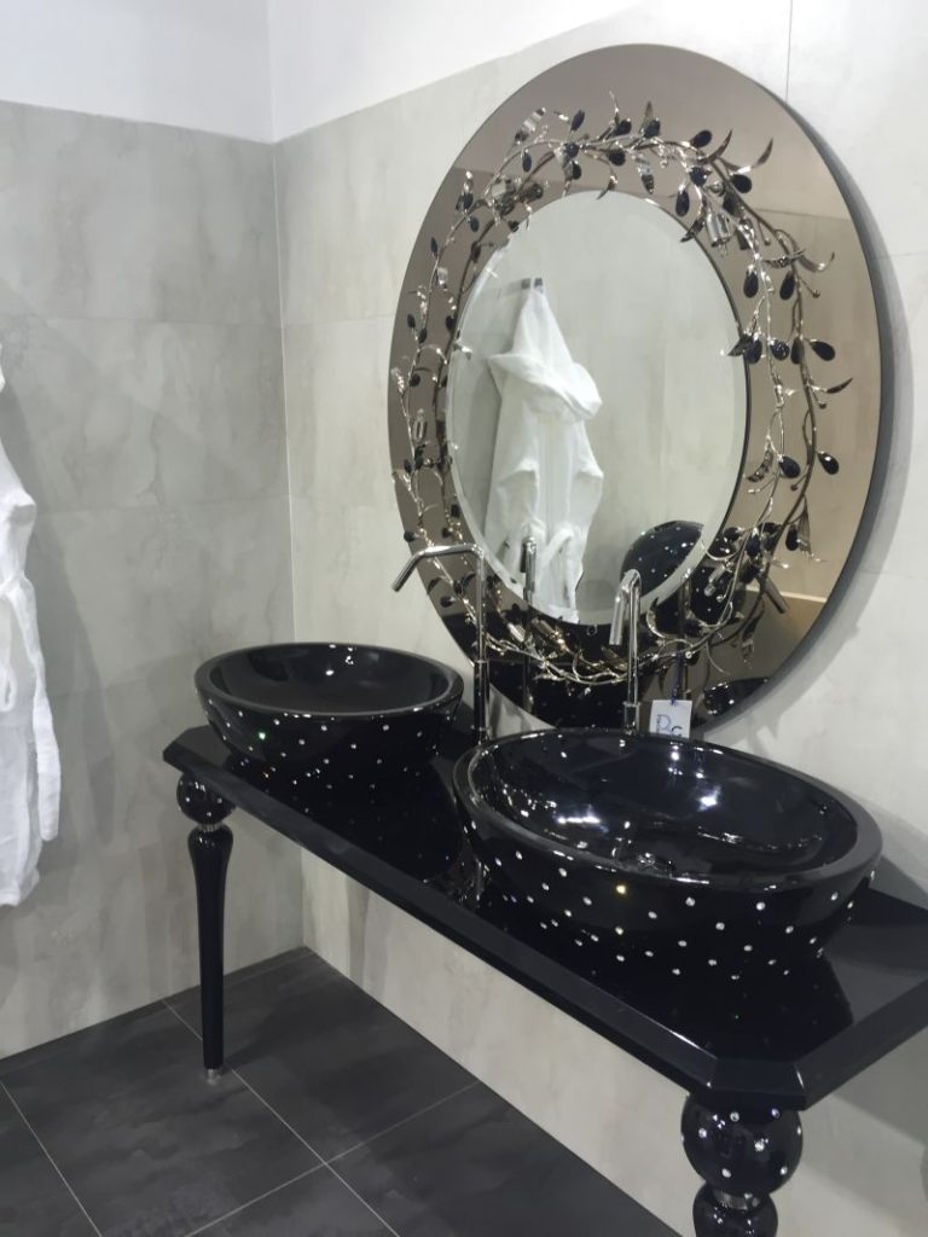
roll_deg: +0.4
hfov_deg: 48.2
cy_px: 618
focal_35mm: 29
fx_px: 1037
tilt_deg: -13.1
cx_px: 464
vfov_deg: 61.7
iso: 32
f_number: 2.2
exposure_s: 1/33
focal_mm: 4.15
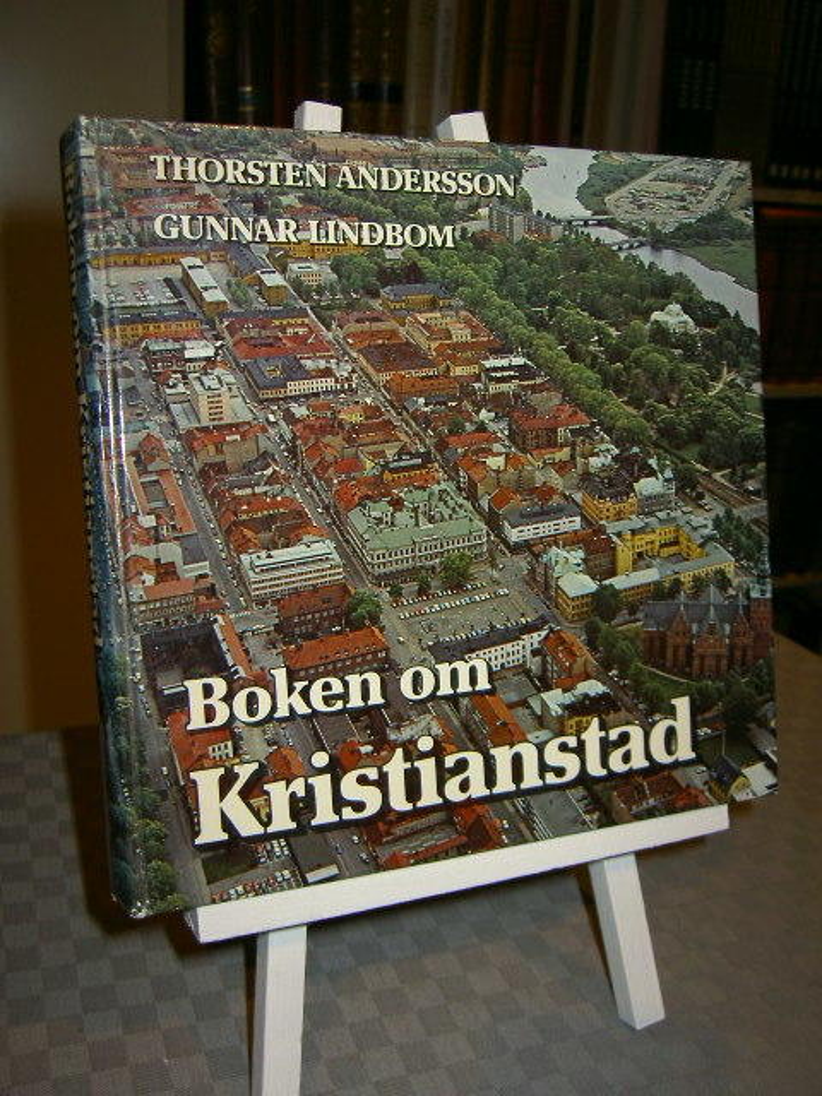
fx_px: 1076
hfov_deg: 41.8
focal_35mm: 34
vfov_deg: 54.0
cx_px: 411
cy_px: 548
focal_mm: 5.6
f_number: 2.8
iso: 50
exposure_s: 1/60
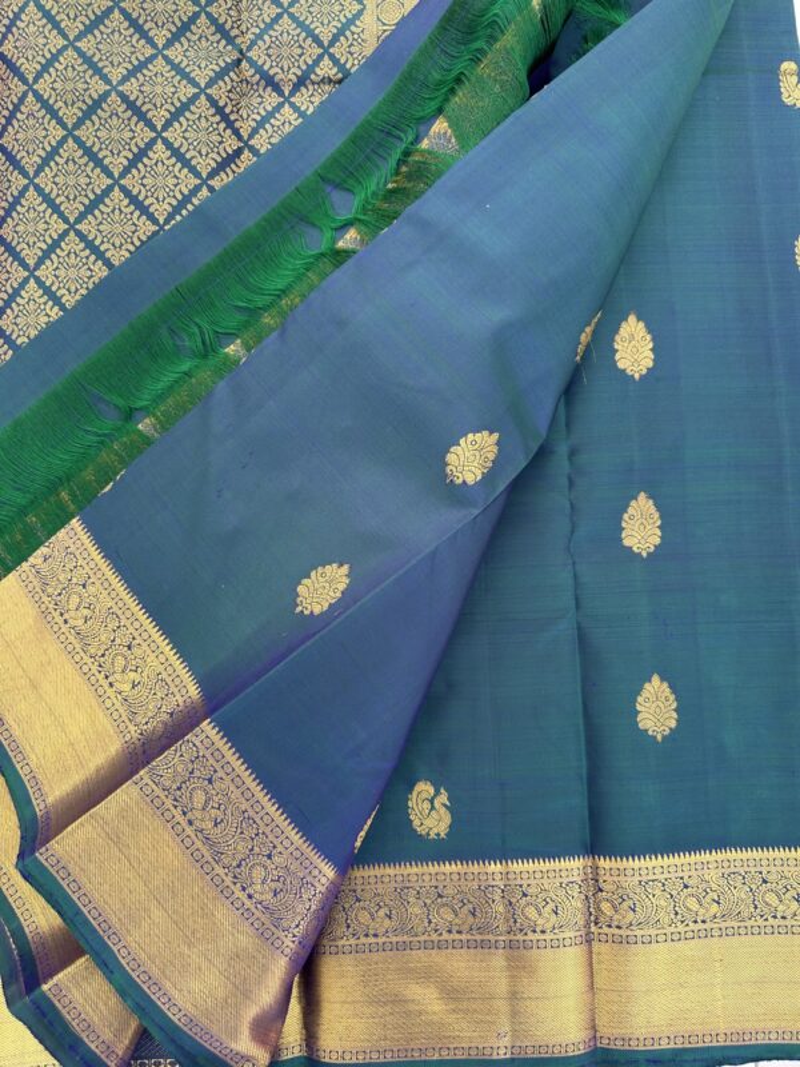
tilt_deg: -86.4
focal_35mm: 24
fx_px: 740
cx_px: 400
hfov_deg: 56.8
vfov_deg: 71.6
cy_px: 534
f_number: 1.78
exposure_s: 1/172
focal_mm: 6.86
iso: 100
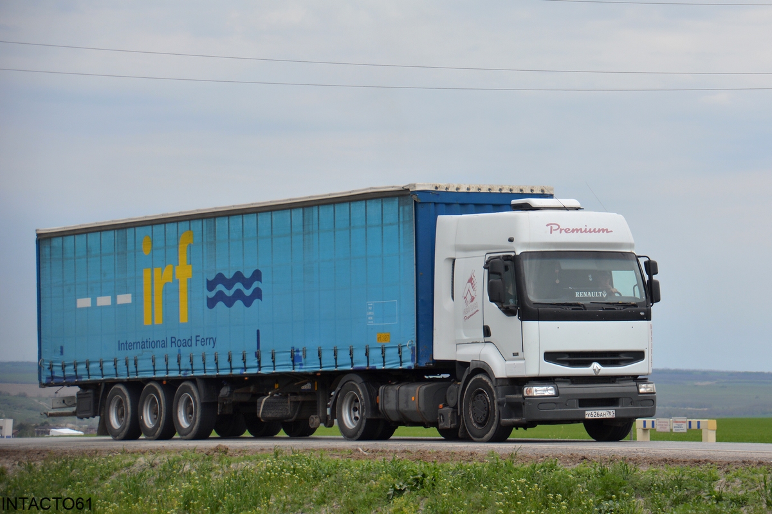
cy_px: 257
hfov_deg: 15.2
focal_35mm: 135
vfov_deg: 10.1
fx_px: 2893
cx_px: 386
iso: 400
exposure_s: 1/1600
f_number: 6.3
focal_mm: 90
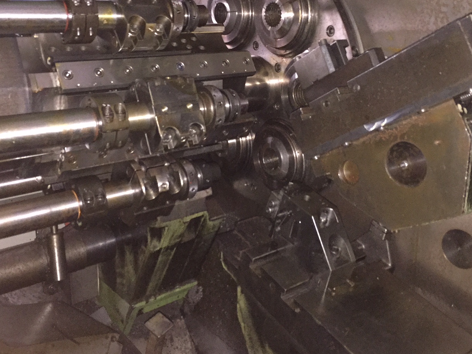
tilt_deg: -15.0
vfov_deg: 36.6
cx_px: 235
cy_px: 128
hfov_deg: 47.9
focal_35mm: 39
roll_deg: -1.2
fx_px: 532
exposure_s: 1/17
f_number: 2.2
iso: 640
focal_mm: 4.15
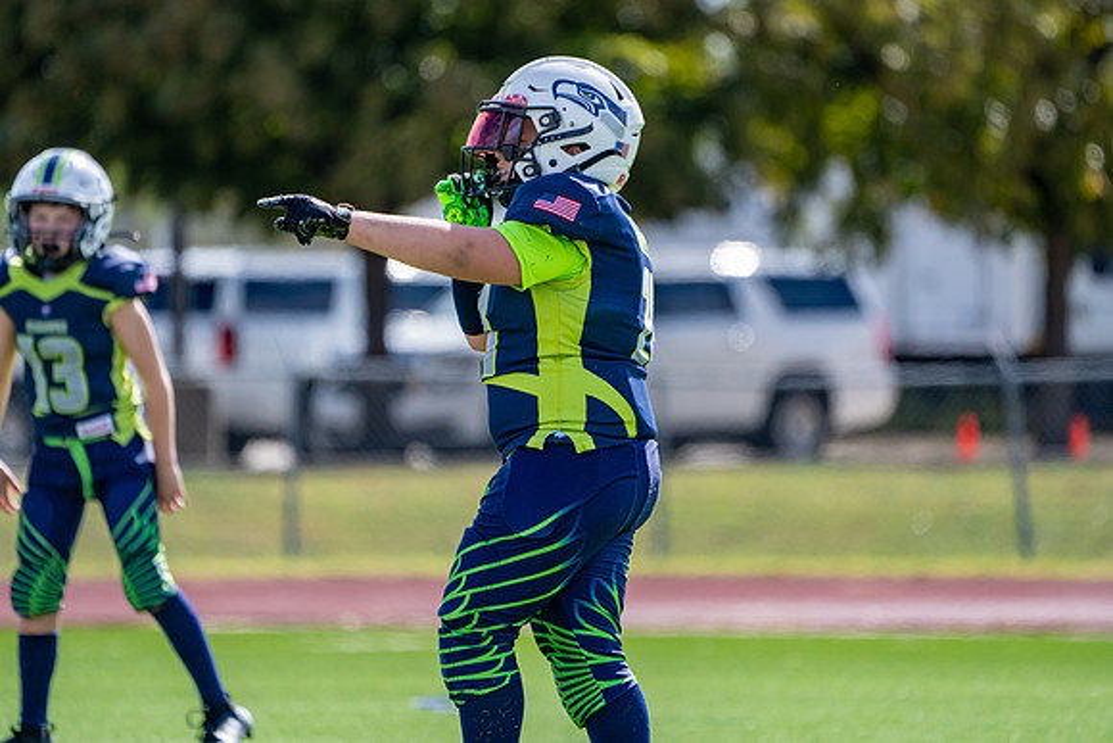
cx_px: 583
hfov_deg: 4.4
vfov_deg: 3.0
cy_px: 327
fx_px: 14368
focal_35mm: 465
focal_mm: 400
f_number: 5.6
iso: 640
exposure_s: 1/2500
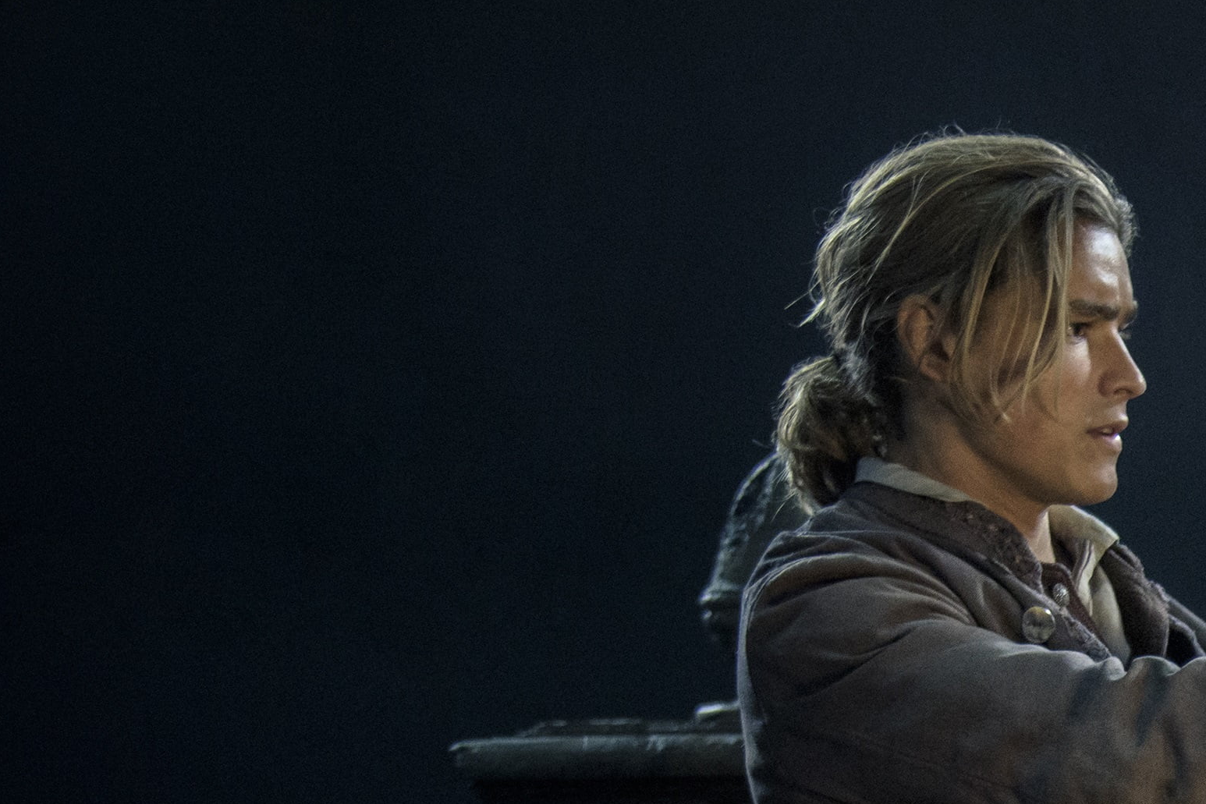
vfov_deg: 10.4
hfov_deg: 14.9
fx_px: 4188
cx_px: 1937
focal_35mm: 125
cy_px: 1414
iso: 1600
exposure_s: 1/100
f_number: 2.8
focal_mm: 35
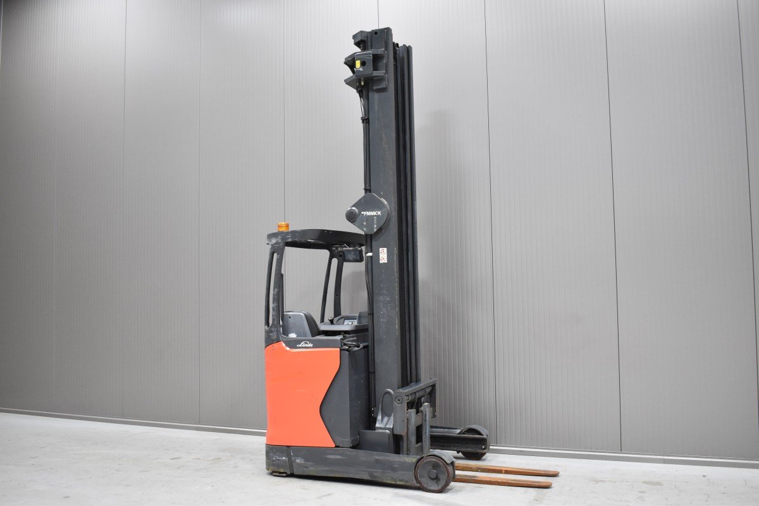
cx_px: 380
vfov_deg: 40.0
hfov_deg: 57.2
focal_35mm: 33
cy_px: 253
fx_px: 696
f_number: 4.5
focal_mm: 22
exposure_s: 1/40
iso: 1250
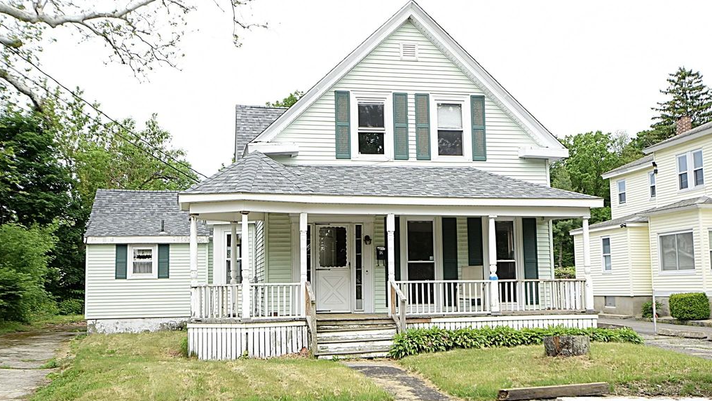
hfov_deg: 52.8
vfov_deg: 31.2
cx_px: 355
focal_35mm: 38
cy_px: 217
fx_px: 718
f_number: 8
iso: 100
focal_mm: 24
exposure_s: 1/80
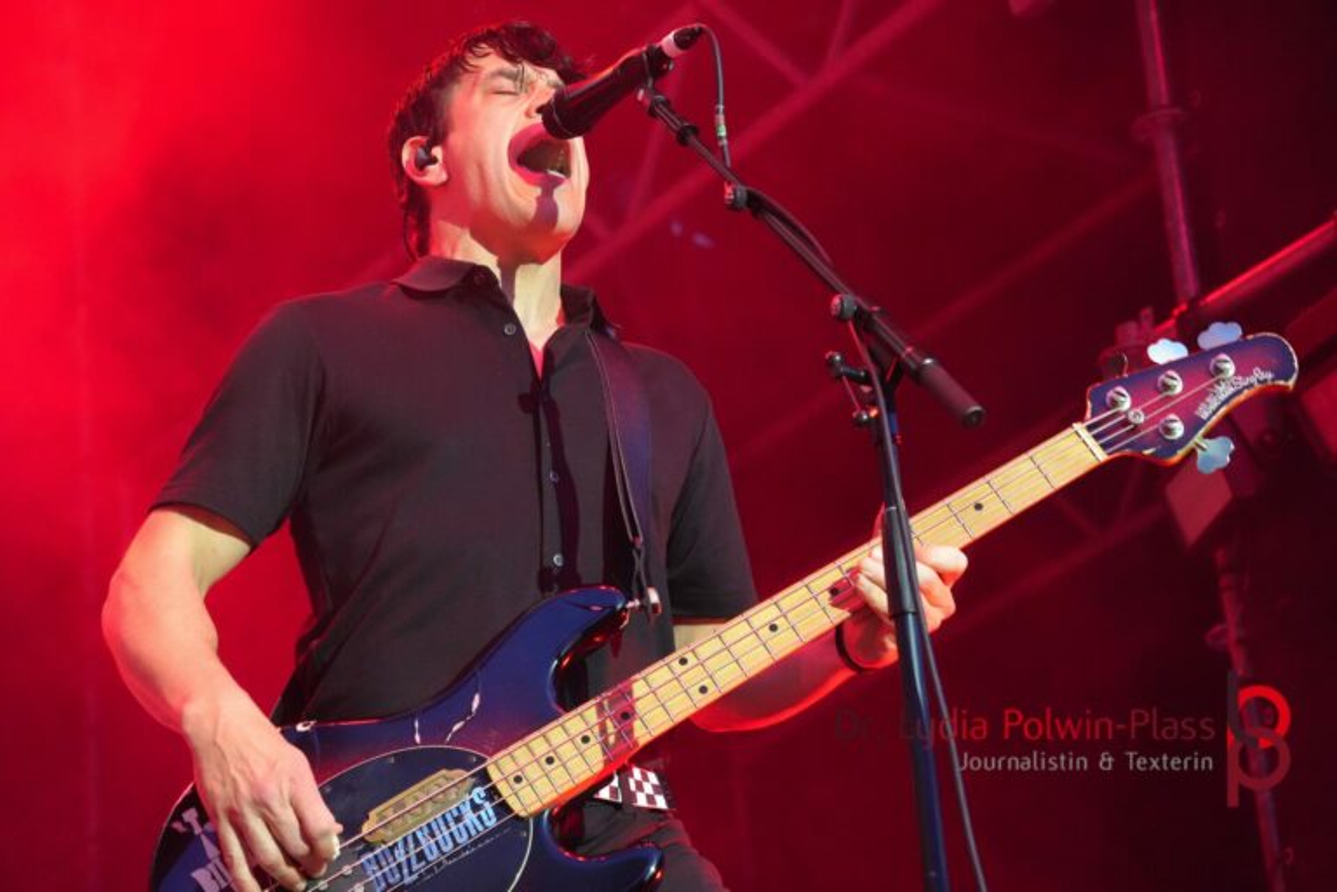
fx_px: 3844
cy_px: 446
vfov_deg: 13.2
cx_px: 668
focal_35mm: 104
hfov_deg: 19.7
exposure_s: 1/160
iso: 5000
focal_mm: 69
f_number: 5
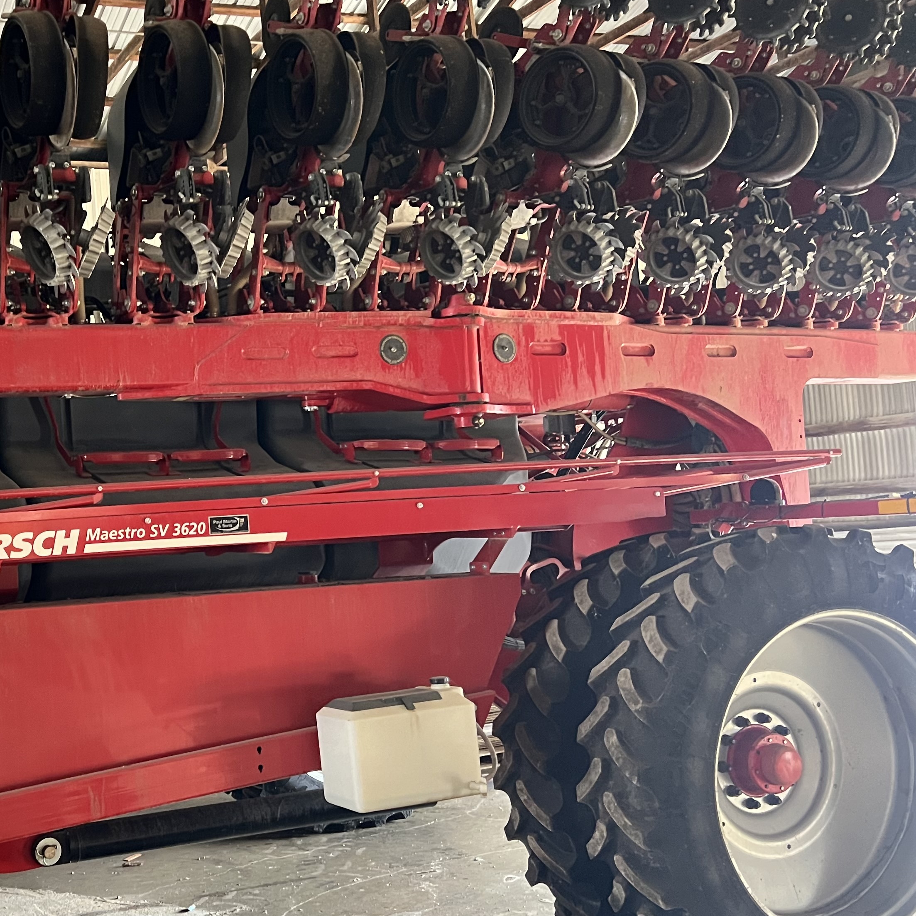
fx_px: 1257
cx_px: 113
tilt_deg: +3.5
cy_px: 470
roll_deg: +3.5
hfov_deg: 37.7
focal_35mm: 42
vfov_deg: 40.0
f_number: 1.5
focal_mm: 5.7
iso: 500
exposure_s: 1/43
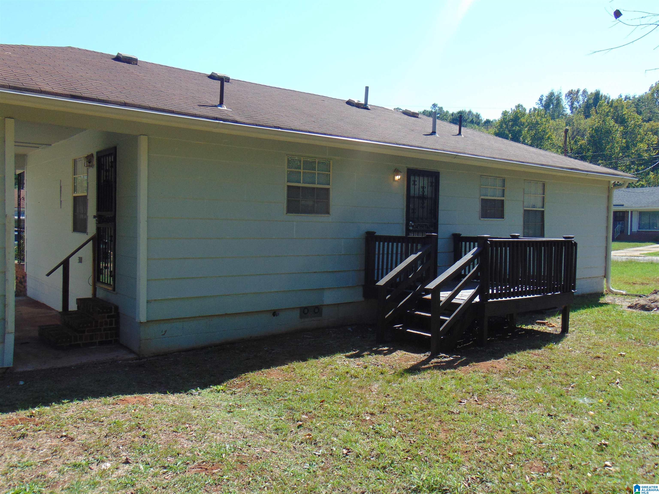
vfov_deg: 46.8
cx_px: 330
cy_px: 247
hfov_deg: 60.0
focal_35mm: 30
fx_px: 571
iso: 80
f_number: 3.1
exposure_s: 1/640
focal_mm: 5.4
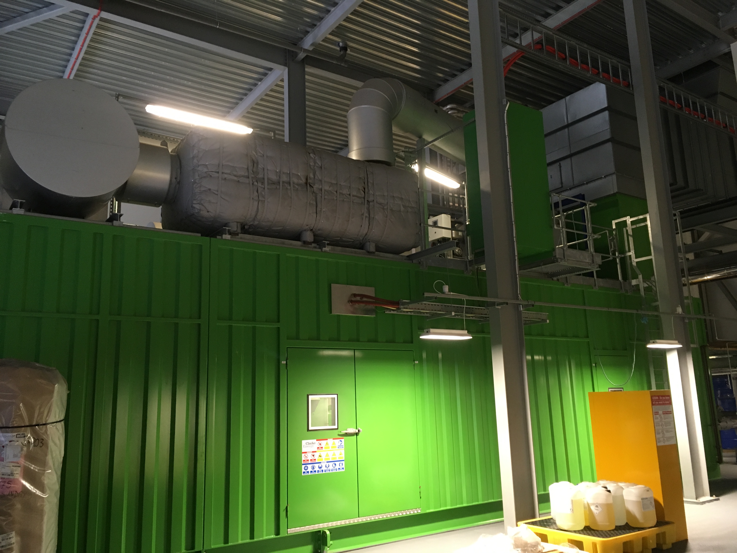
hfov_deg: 61.7
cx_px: 368
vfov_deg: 48.2
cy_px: 276
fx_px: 617
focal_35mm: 29
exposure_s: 1/33
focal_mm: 4.15
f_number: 2.2
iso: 160
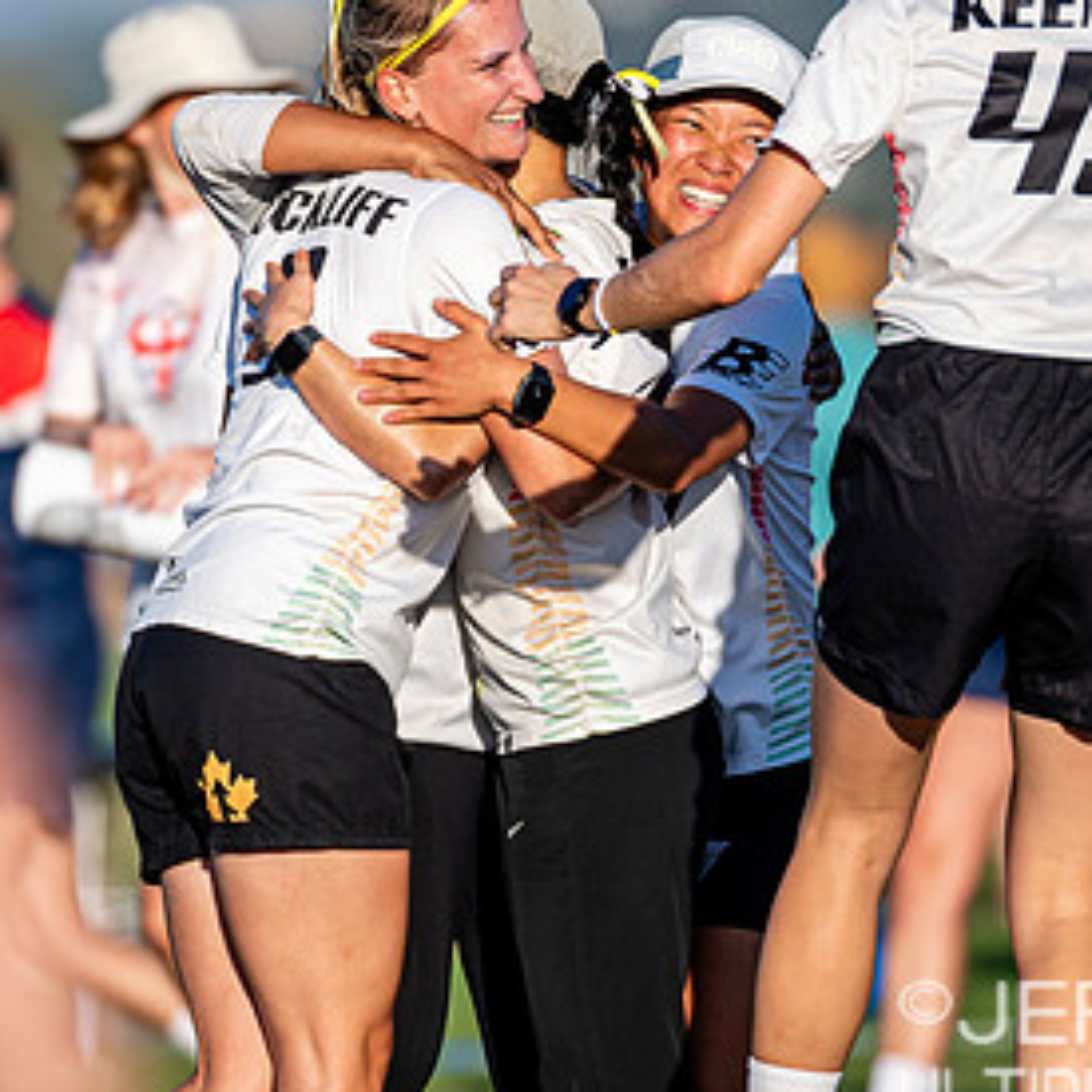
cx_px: 332
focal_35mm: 682
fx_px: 24341
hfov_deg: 2.6
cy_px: 458
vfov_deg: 2.6
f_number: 3.2
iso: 100
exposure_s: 1/1250
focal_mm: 300
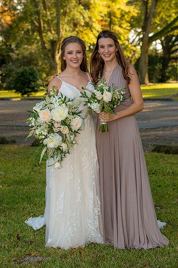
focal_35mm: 92
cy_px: 134
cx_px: 89
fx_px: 684
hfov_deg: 14.8
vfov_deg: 22.2
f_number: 6.3
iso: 1250
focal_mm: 92
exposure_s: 1/500
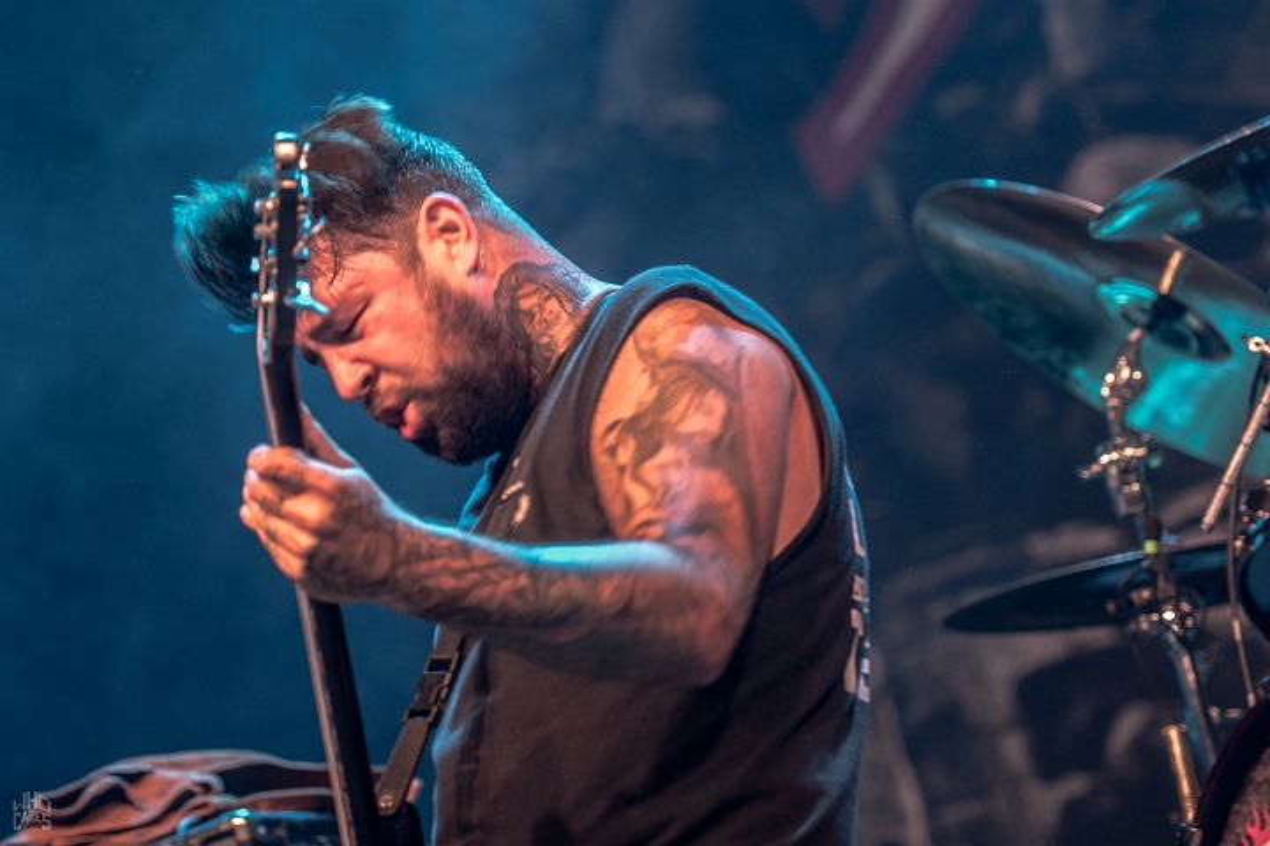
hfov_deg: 11.4
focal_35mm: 180
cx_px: 635
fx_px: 6350
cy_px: 423
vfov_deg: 7.6
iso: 1250
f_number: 2.8
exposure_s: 1/100
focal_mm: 120
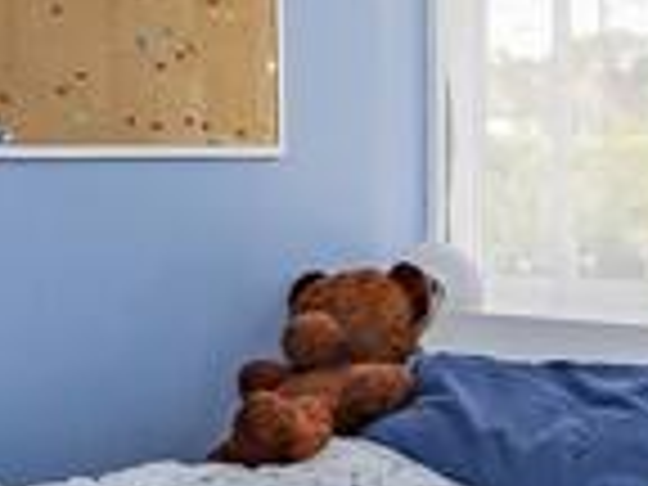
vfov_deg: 18.0
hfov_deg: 21.9
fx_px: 1535
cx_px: -153
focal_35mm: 82
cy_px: 196
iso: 320
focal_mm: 12
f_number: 9
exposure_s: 1/160
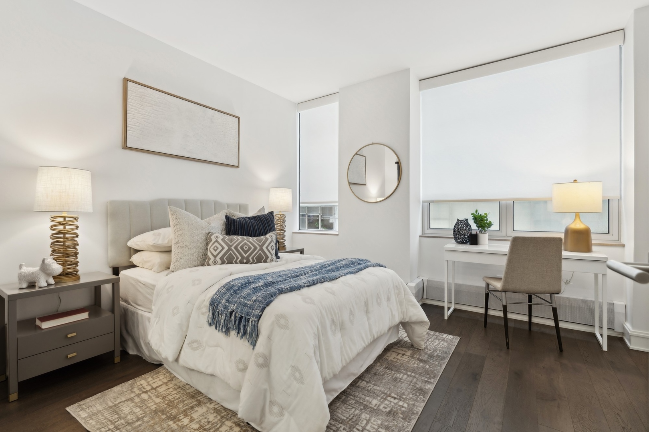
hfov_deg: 96.7
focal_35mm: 16
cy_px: 216
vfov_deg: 73.7
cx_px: 324
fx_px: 288
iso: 320
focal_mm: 16
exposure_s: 1/10
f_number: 8
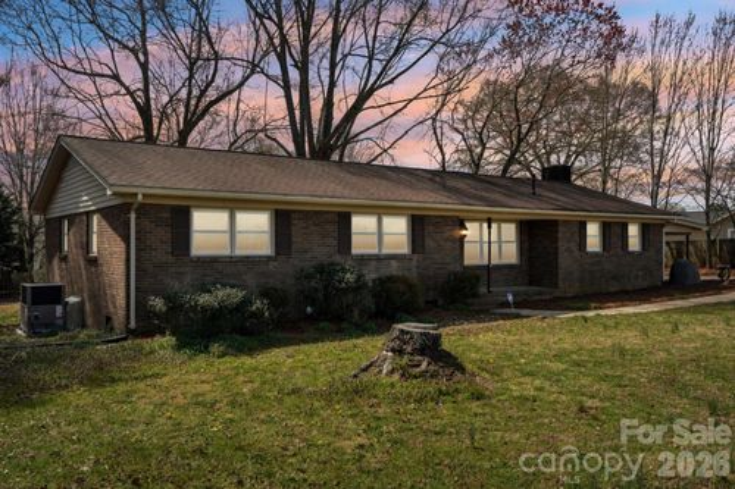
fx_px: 612
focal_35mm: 30
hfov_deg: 61.9
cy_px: 244
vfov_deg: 43.6
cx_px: 368
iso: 100
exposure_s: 1/45
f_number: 8
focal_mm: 20
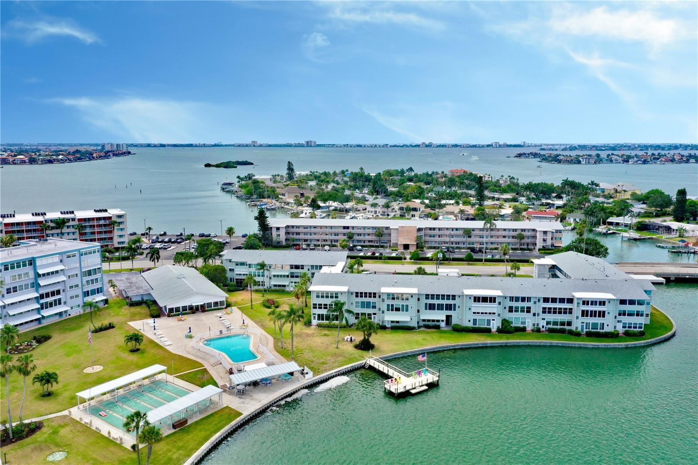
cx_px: 349
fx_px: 543
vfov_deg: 46.4
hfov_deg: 65.5
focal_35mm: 28
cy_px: 232
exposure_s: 1/160
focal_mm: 10.26
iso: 100
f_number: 10
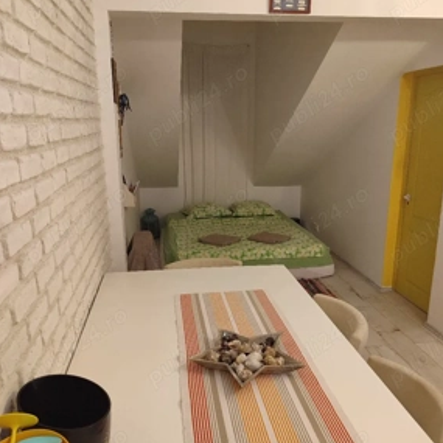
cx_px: 228
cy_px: 244
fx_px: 449
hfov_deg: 52.5
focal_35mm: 31
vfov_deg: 52.4
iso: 525
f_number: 1.89
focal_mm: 5.95
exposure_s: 1/50
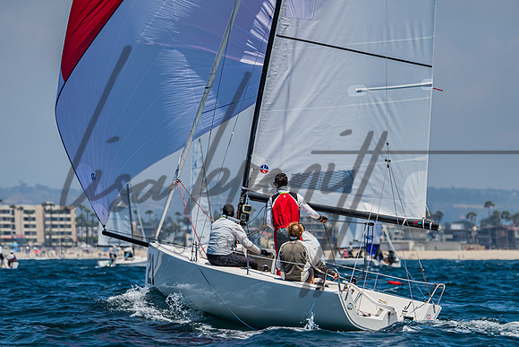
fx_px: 5931
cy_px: 214
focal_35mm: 411
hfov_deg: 5.0
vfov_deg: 3.3
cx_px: 324
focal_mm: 270
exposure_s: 1/2500
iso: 400
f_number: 6.3
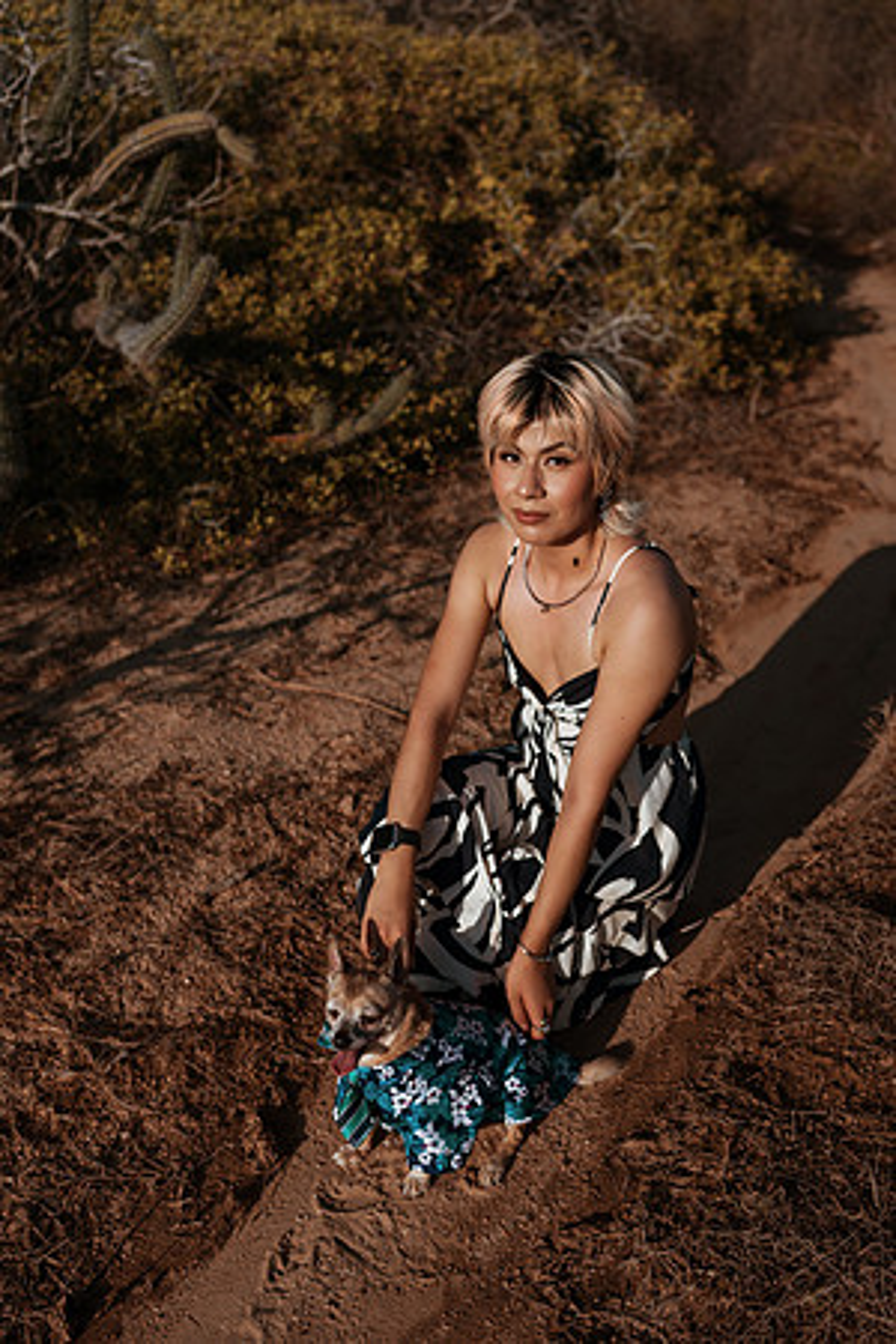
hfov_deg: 37.9
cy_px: 672
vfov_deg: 54.4
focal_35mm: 35
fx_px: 1307
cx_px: 448
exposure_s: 1/5000
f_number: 2.5
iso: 100
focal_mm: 35
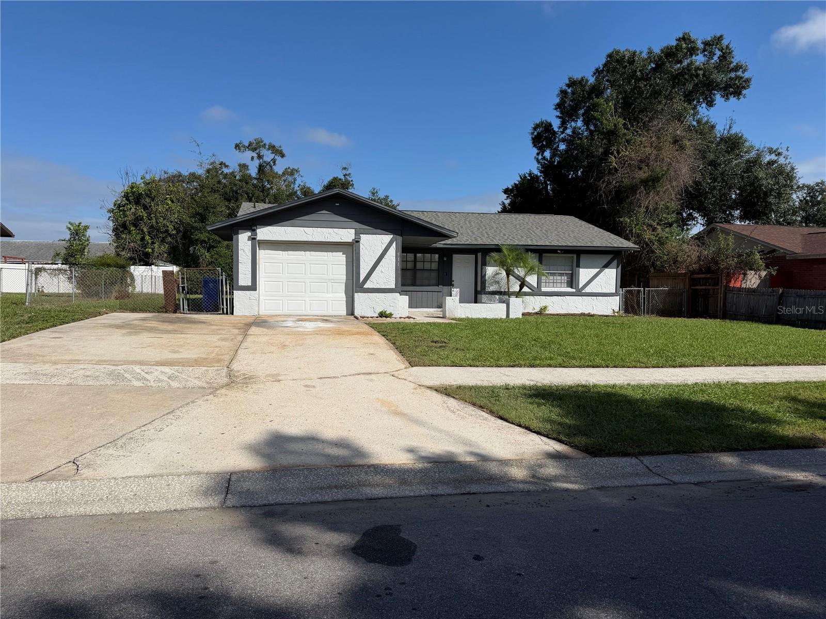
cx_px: 413
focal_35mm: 24
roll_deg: -0.6
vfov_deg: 56.8
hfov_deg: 71.6
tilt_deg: -2.7
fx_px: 573
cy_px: 310
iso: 80
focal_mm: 6.76
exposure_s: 1/8130
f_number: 1.78
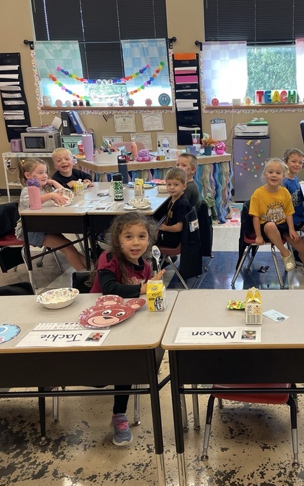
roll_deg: +0.3
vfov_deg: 52.7
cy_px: 243
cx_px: 241
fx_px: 490
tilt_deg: -17.5
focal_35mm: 37
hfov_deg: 33.5
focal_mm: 4.2
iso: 64
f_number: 1.6
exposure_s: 1/60
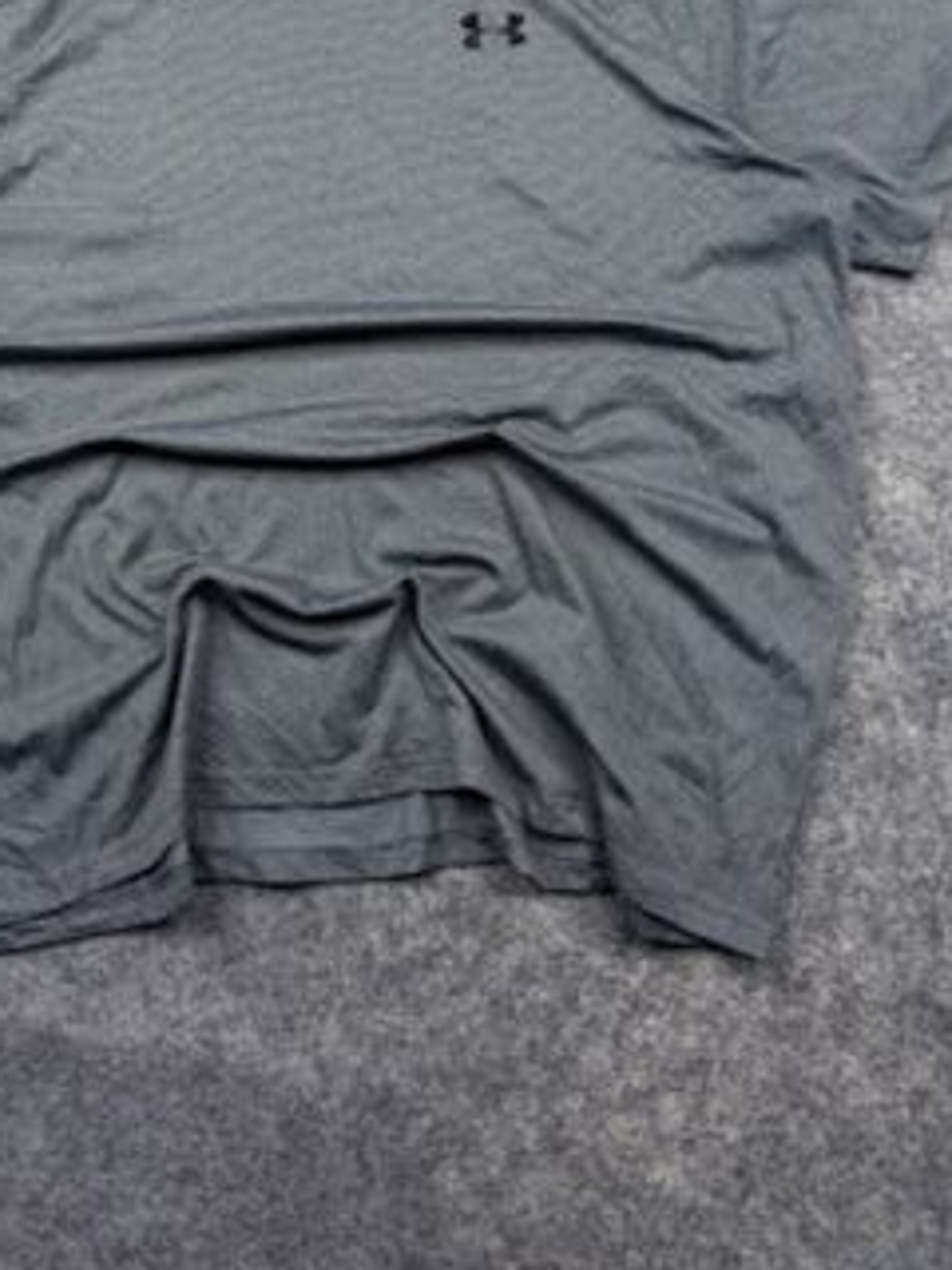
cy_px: 272
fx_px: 1467
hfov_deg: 35.6
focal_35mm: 40
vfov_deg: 44.7
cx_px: 325
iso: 50
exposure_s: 1/140
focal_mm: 6.76
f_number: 1.78
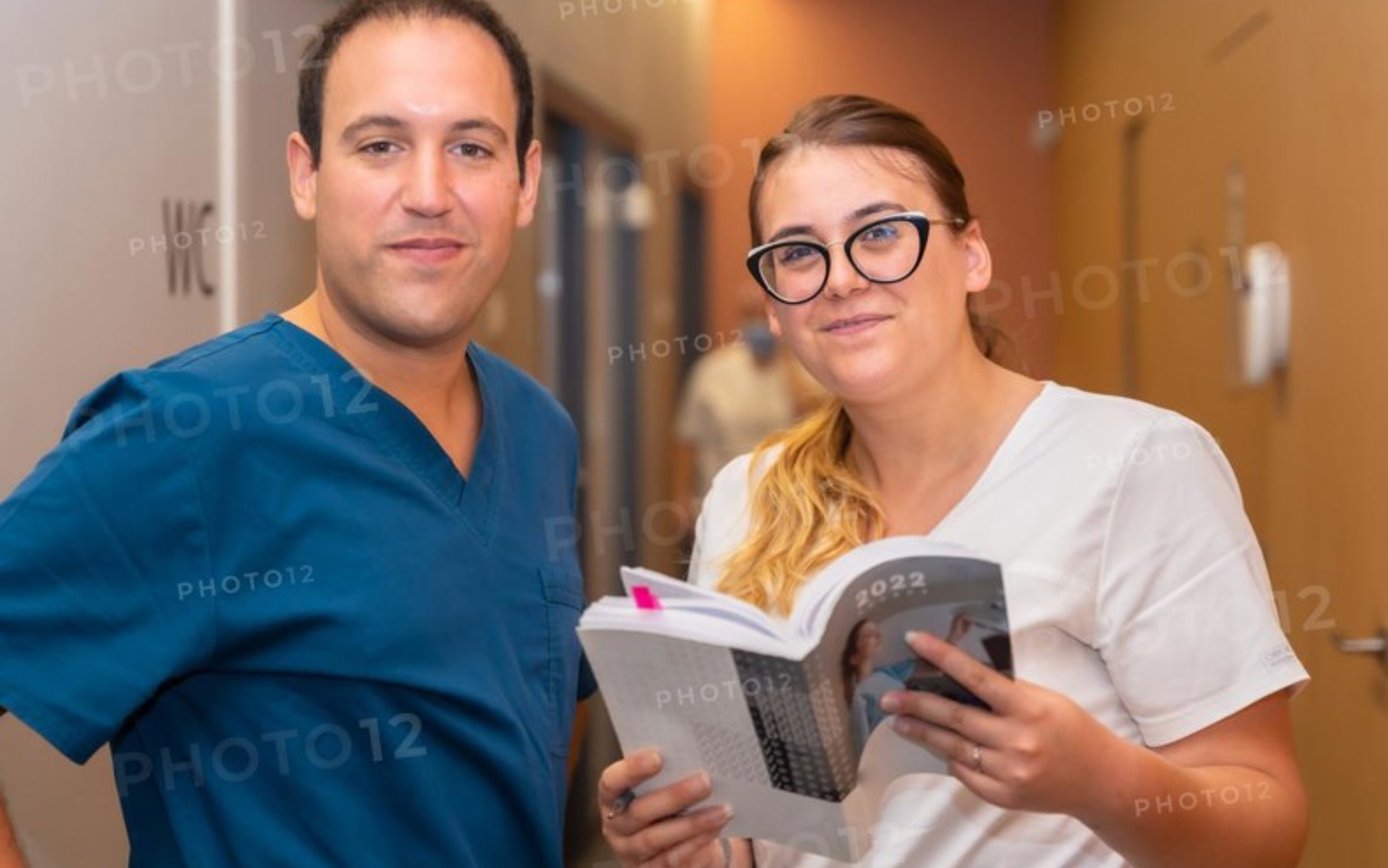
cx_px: 694
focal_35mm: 65
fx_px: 2441
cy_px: 419
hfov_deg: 31.7
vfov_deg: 20.2
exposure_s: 1/160
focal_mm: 62.5
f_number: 2.8
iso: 500
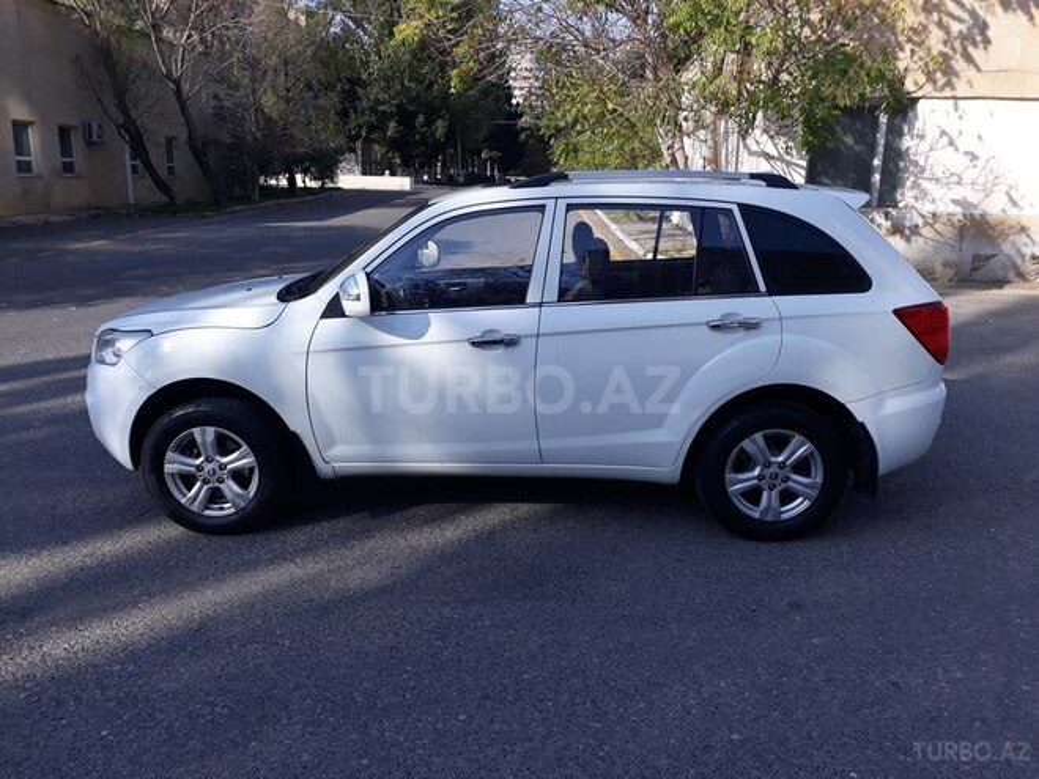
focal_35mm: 27
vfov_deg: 51.4
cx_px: 520
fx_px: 810
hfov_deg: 65.3
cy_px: 390
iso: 40
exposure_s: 1/1174
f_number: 1.9
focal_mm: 3.6
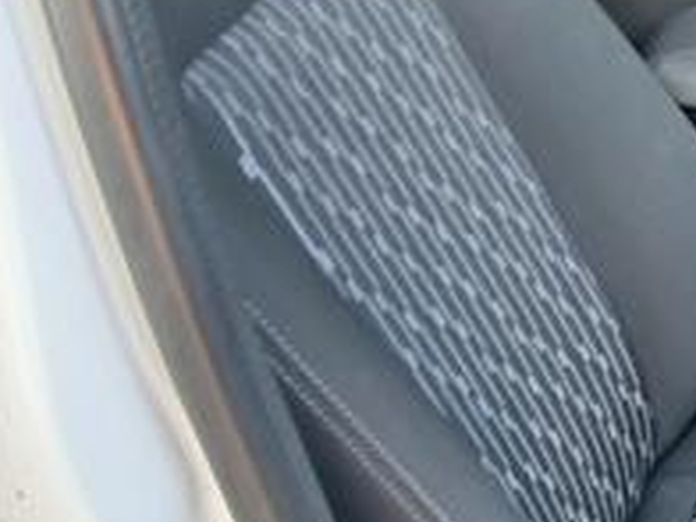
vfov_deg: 17.3
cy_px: 178
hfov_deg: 19.8
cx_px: 1062
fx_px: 1709
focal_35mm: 85
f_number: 1.8
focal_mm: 3.98
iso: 160
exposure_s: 1/60
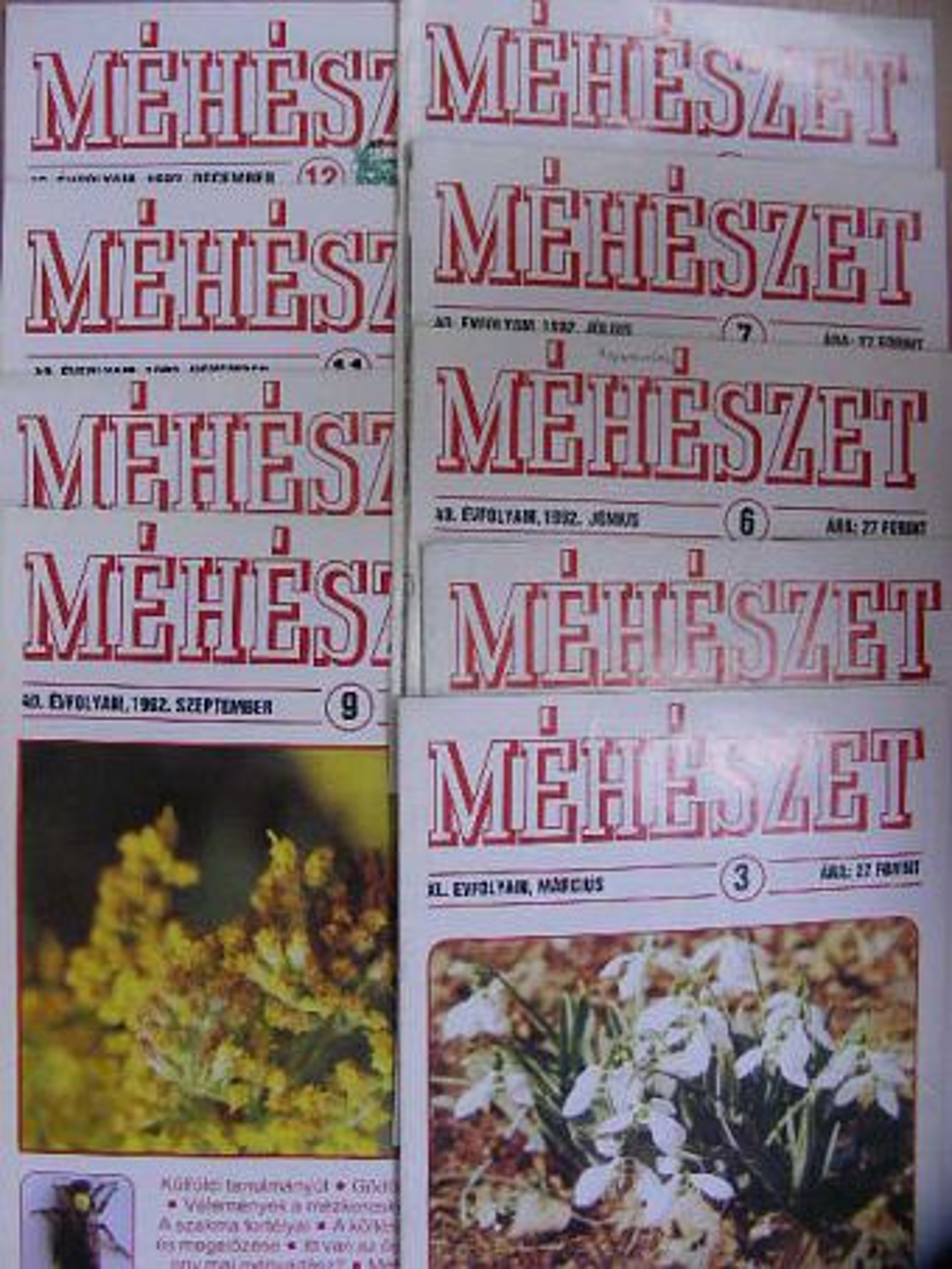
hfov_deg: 37.7
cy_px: 634
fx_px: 1393
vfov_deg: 49.0
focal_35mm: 38
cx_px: 476
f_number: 3.5
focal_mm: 6.3
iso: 195
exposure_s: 1/30.2
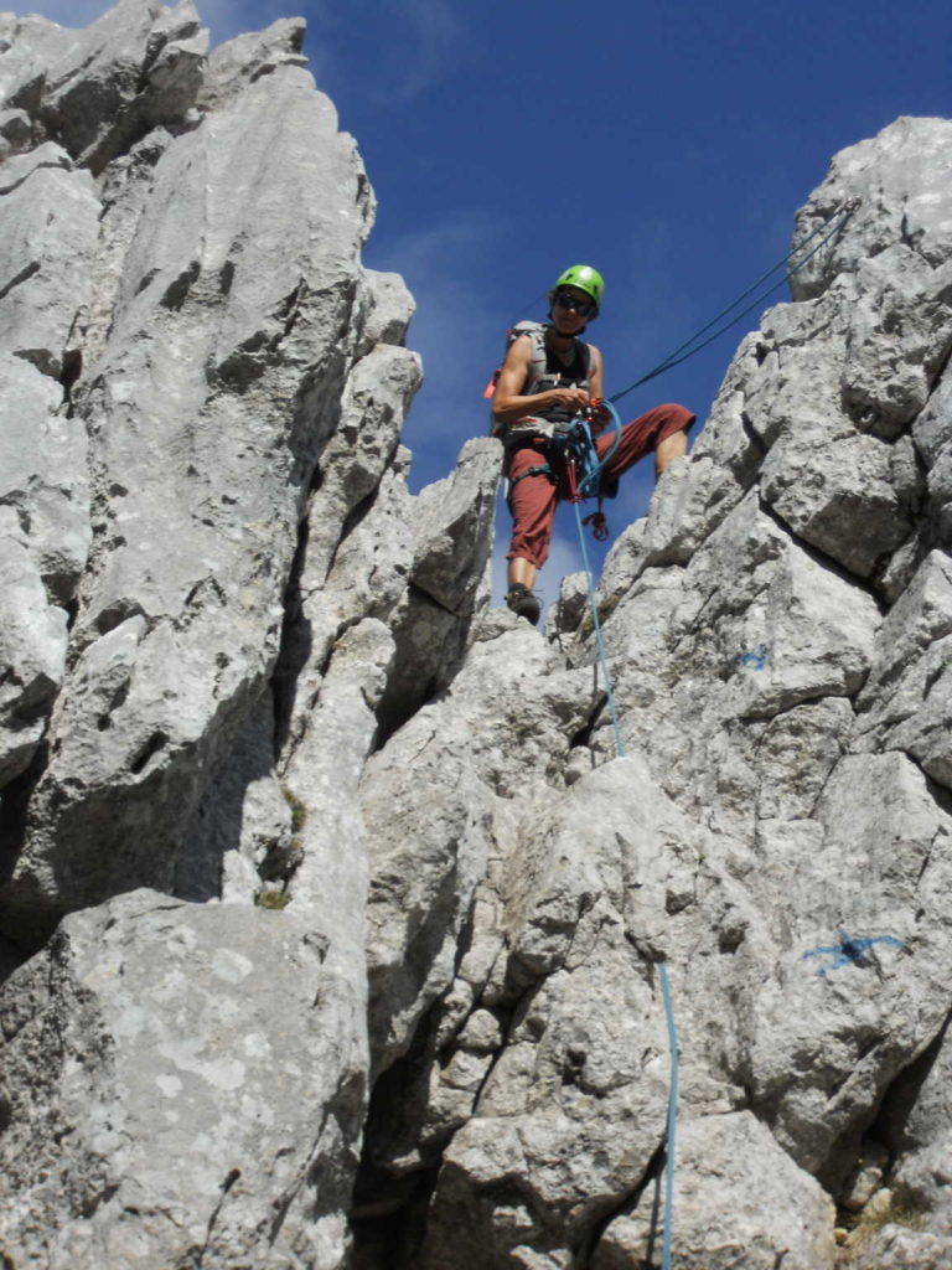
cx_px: 476
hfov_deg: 13.7
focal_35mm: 108
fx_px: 3960
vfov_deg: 18.2
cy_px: 635
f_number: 5.9
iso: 80
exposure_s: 1/500
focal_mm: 19.6
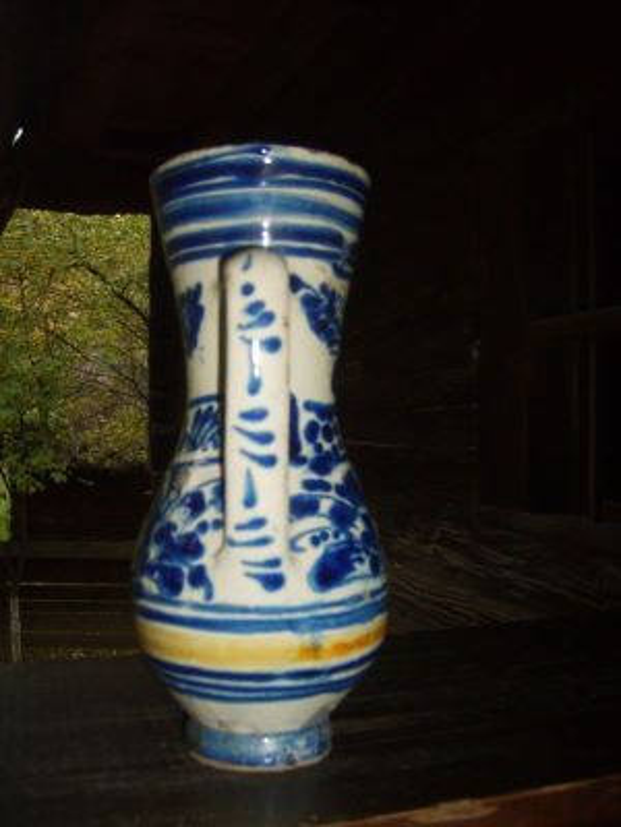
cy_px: 414
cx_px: 310
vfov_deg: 52.6
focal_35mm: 35
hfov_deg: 40.7
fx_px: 837
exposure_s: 1/45
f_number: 2.8
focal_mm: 5.8
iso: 100
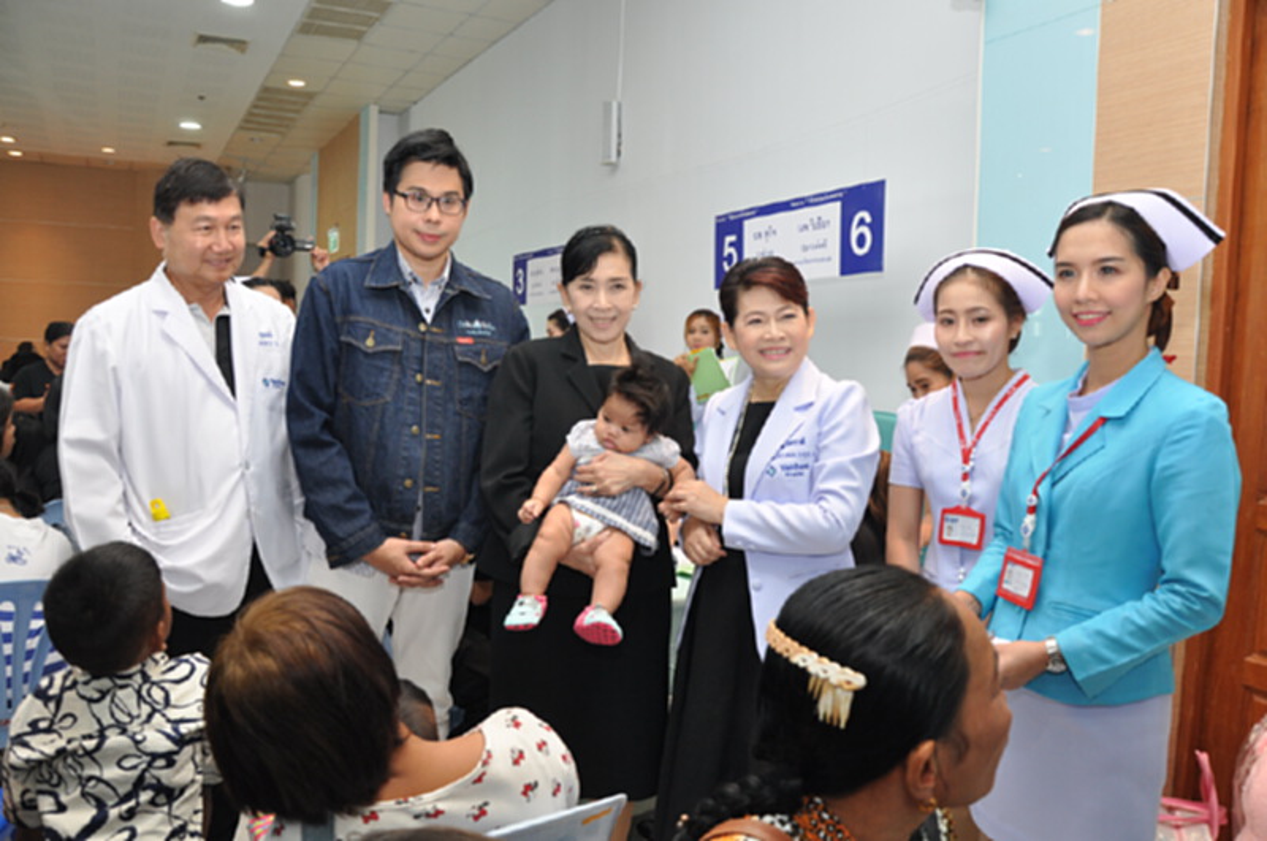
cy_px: 420
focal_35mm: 52
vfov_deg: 25.7
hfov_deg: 37.9
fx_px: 1845
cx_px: 634
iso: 640
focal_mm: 35
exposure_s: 1/60
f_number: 6.3
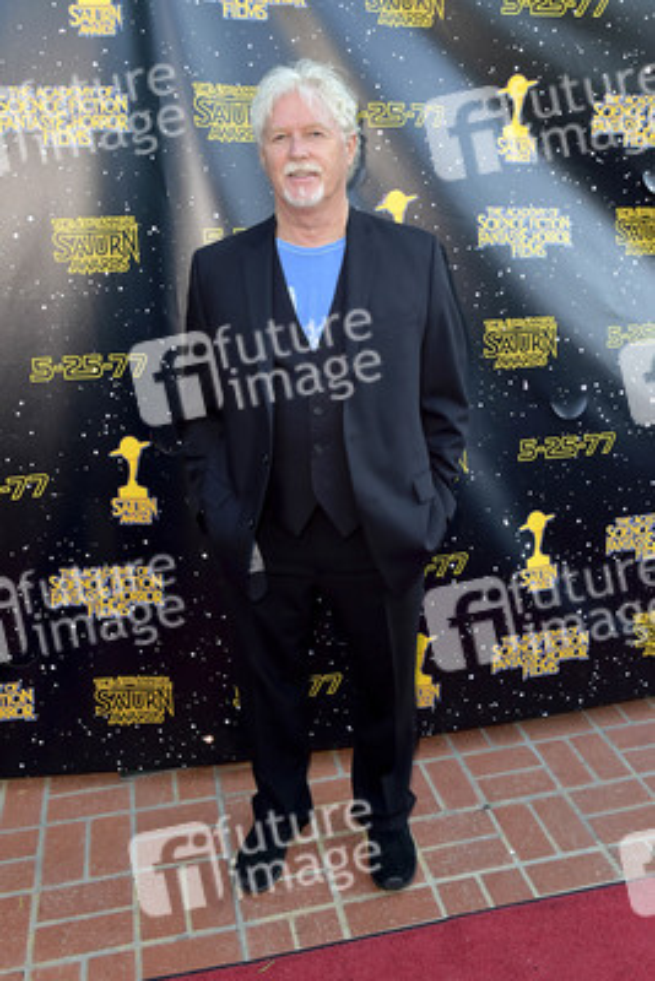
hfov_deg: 45.0
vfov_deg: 63.6
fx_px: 791
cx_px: 328
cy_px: 490
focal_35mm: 29
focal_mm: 29
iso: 500
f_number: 6.3
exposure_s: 1/320
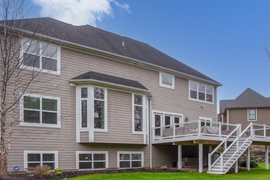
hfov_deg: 58.8
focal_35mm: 31
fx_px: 232
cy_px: 175
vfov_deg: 38.2
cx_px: 182
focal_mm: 10
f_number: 8
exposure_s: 1/40
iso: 100
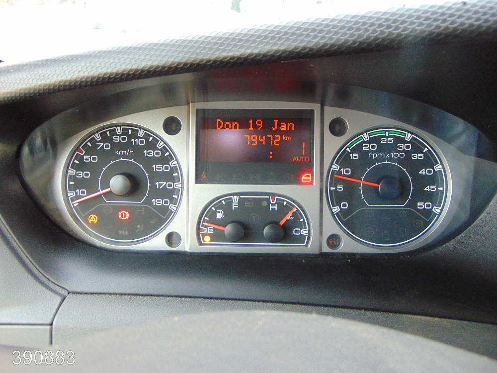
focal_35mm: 25
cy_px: 186
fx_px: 359
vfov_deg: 54.9
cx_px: 248
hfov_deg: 69.4
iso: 250
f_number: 3
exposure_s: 1/30
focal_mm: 4.5
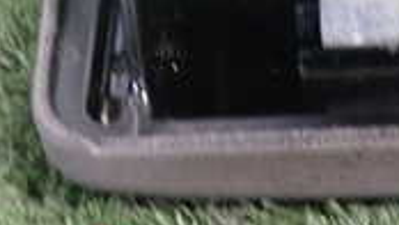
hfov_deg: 18.7
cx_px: 349
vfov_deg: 10.5
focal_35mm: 113
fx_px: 1196
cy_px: -76
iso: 800
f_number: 2.3
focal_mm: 5.4
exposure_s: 1/20
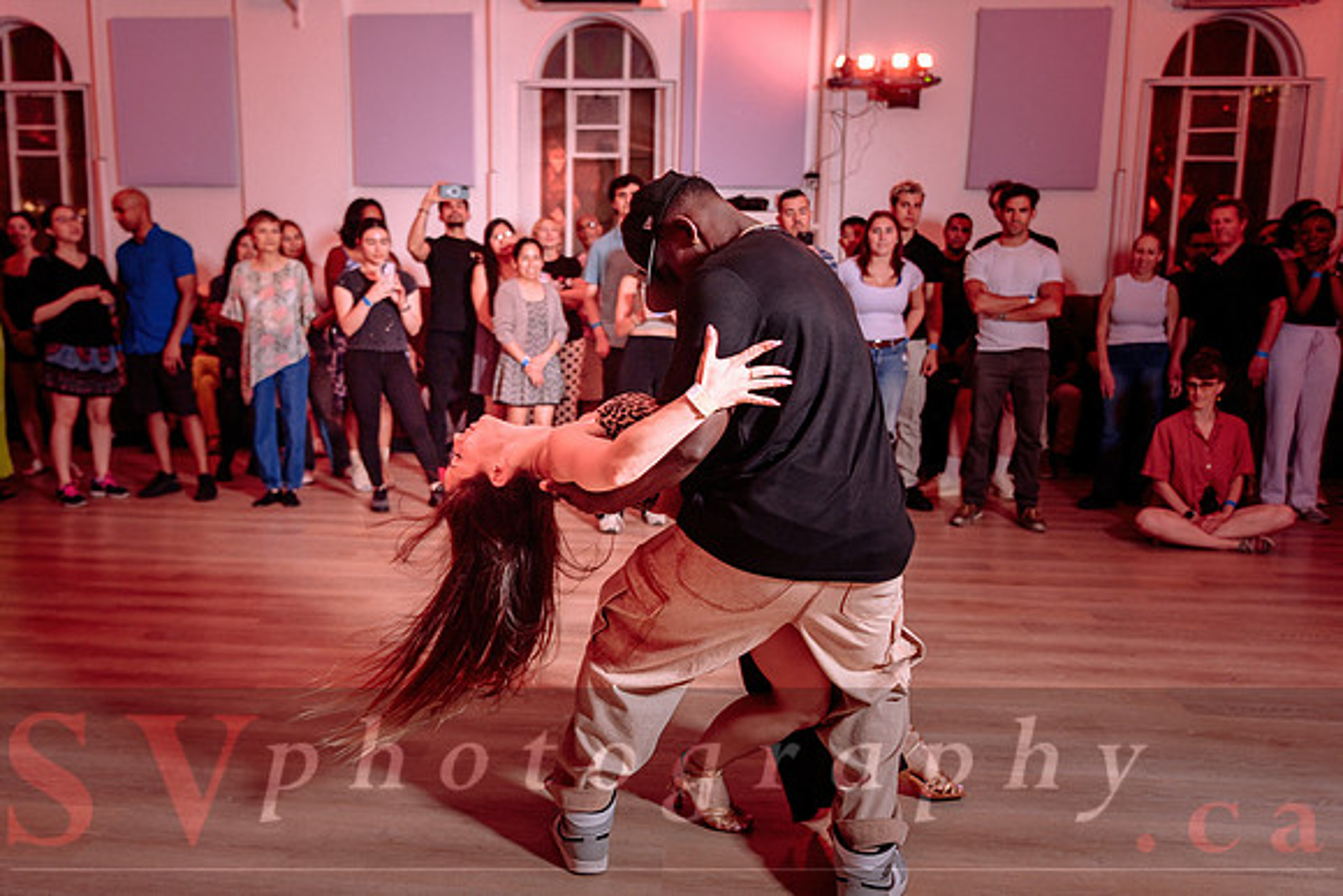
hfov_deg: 62.2
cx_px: 647
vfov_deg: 43.8
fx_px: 1113
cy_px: 447
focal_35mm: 30
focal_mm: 28
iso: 800
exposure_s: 1/80
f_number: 2.8
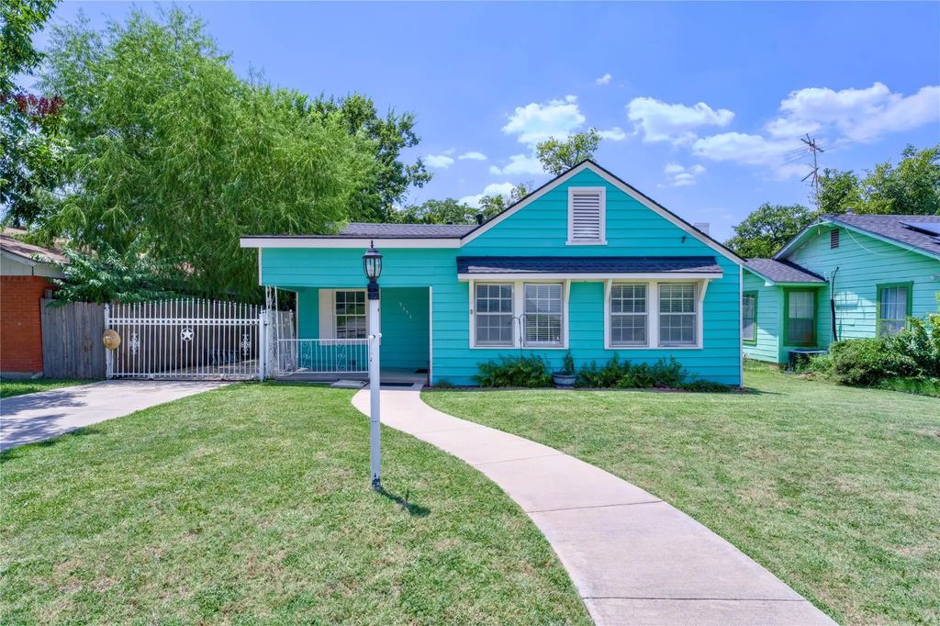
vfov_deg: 65.1
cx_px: 470
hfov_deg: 87.5
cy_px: 313
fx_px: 491
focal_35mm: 19
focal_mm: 18.8
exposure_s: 1/125
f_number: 8
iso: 100
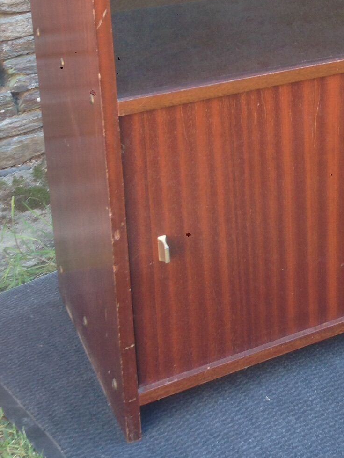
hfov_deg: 20.6
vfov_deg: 26.9
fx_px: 914
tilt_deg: -15.0
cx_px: 344
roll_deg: +2.7
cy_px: 24
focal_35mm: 69
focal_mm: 4.12
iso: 50
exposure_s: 1/30
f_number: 2.4
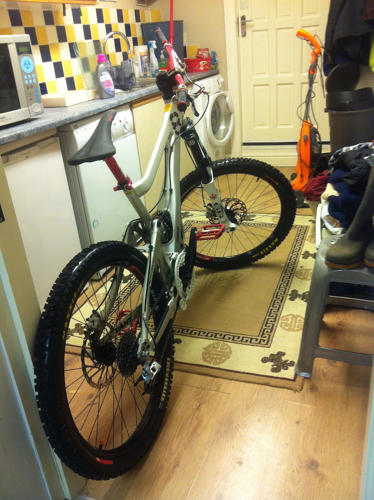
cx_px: 187
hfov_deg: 40.6
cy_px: 250
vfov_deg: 52.7
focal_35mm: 35
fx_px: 505
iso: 100
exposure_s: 1/17
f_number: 2.8
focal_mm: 3.85
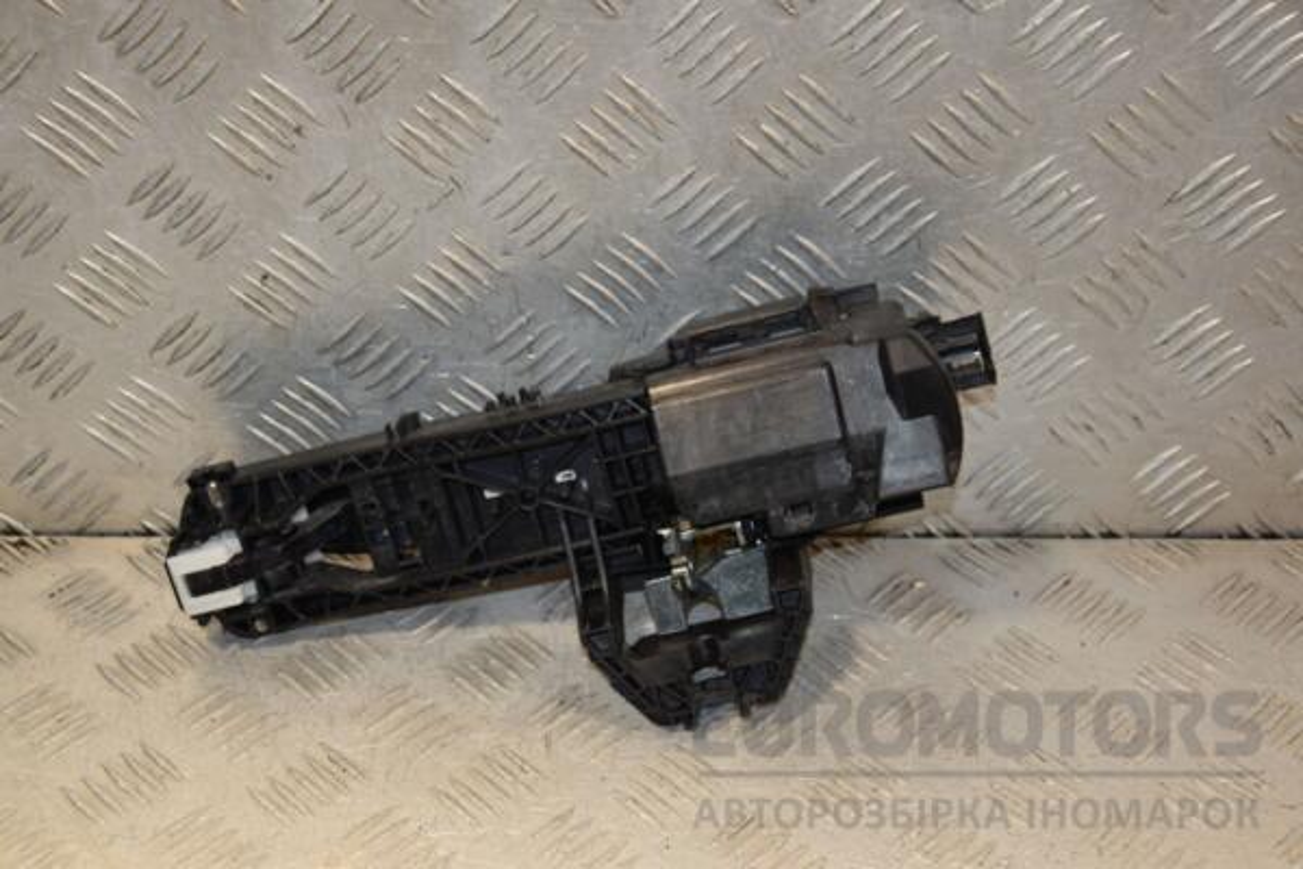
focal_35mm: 68
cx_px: 652
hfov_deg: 29.9
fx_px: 2443
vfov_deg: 20.2
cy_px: 434
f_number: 5.6
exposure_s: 1/200
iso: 800
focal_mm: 45
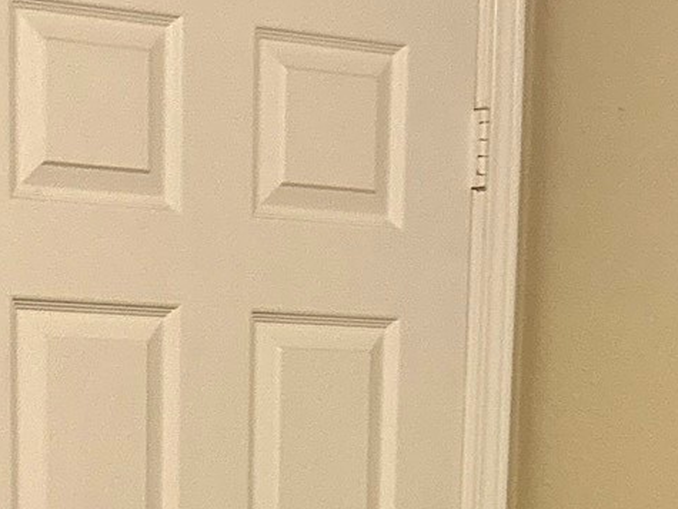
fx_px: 2058
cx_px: 340
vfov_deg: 12.6
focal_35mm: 105
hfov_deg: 18.7
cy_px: 965
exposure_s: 1/60
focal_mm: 5.96
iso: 500
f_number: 1.6
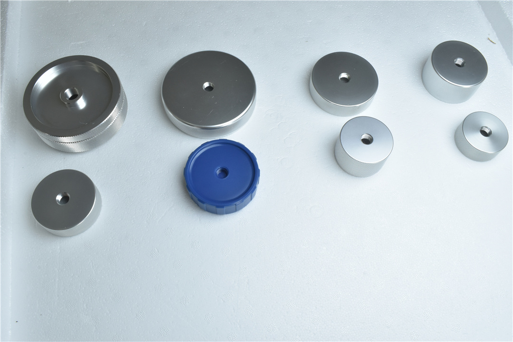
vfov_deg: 40.0
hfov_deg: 57.2
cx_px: 256
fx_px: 470
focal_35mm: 33
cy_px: 171
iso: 560
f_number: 25
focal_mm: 22
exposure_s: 1/30
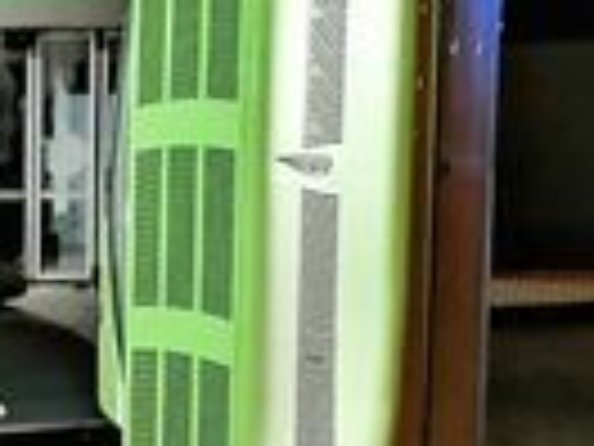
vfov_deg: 13.9
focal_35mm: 106
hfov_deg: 16.5
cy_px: 288
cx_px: -360
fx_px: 1819
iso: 640
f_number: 1.8
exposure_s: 1/3.33
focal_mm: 5.3
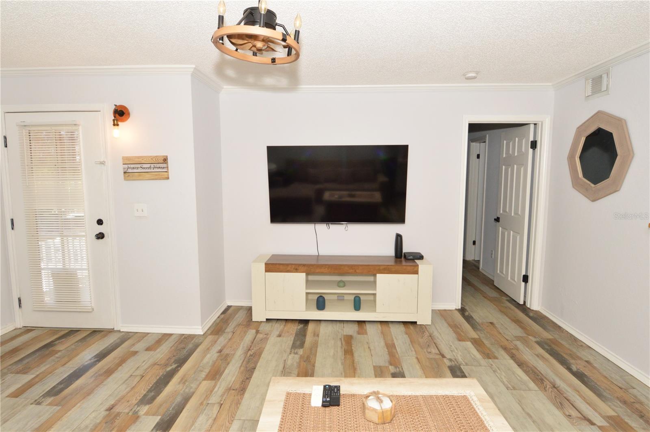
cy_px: 216
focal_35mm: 18
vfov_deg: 67.3
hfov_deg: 90.1
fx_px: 325
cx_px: 325
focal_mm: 12
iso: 800
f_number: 8
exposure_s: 1/80
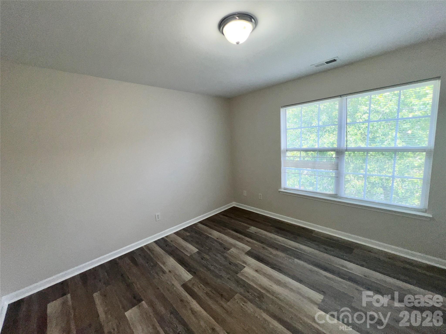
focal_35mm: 13
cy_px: 167
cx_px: 223
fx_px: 167
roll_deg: +3.1
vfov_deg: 89.9
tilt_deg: -8.4
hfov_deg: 106.2
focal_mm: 1.57
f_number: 1.8
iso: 25
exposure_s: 1/122
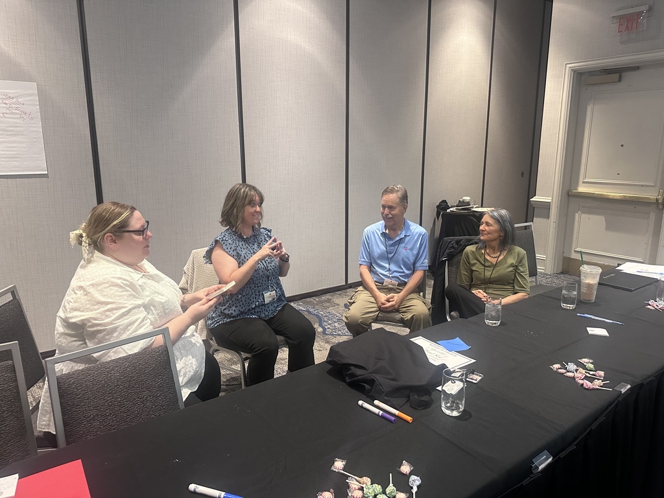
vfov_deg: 56.8
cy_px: 249
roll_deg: +0.2
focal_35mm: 24
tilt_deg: -11.5
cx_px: 332
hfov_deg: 71.6
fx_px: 460
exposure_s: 1/60
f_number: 1.78
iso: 500
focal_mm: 6.86
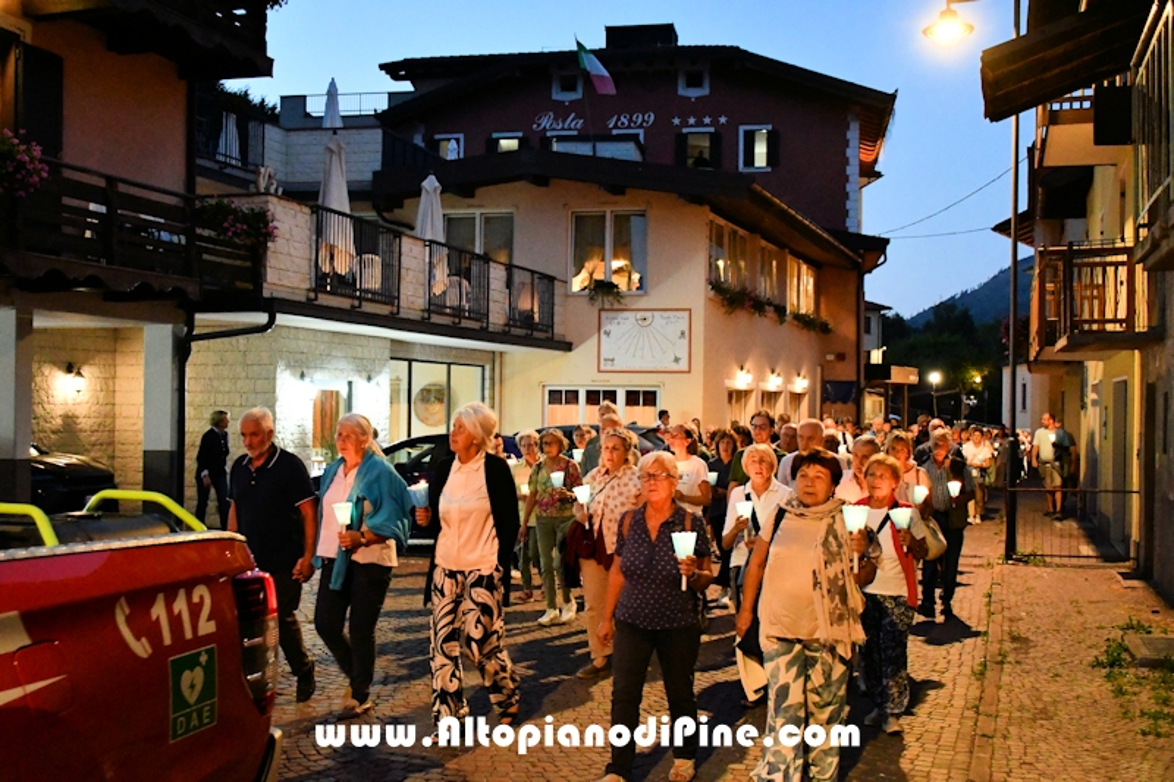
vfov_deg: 36.9
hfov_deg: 53.1
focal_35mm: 36
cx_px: 587
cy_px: 391
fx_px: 1174
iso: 10000
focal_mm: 24
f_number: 3.8
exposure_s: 1/60
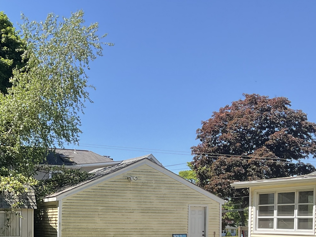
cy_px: 233
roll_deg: -0.3
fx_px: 539
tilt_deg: +0.1
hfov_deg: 32.0
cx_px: 75
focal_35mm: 59
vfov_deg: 23.8
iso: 16
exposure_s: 1/883
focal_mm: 3
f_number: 1.8
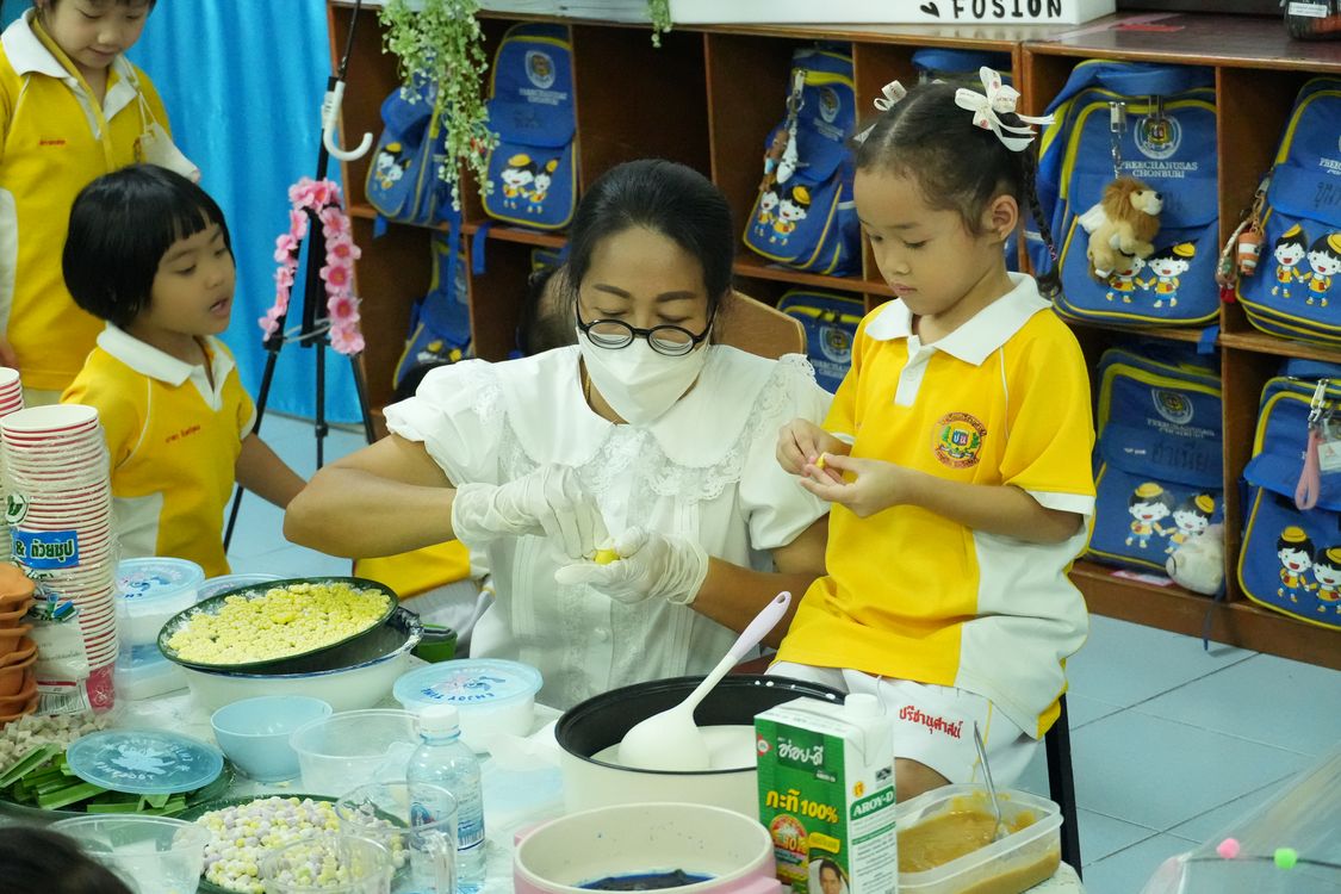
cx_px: 670
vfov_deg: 17.2
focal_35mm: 80
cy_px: 447
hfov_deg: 25.5
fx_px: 2961
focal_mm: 53
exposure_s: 1/250
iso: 10000
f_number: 5
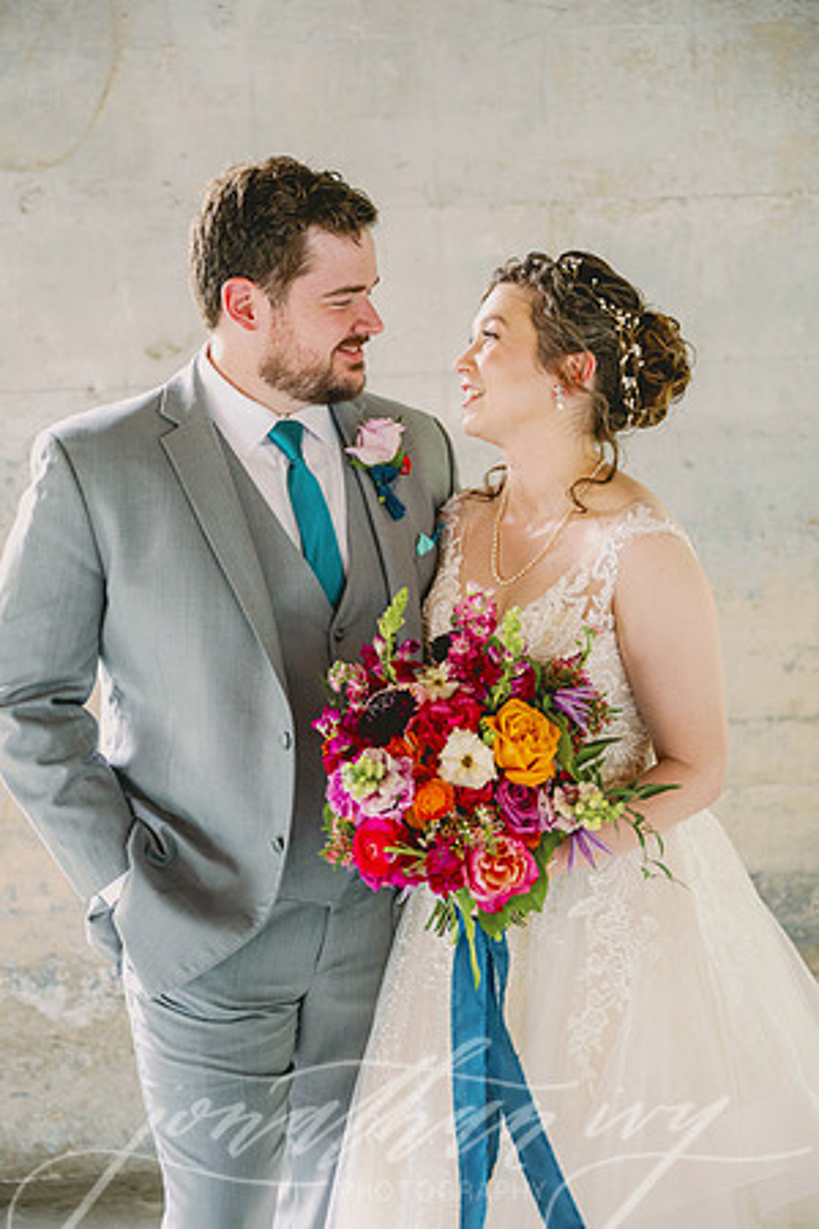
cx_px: 410
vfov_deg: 34.5
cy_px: 614
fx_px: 1979
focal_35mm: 58
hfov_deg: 23.4
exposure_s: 1/160
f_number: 2.8
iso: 1000
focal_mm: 58
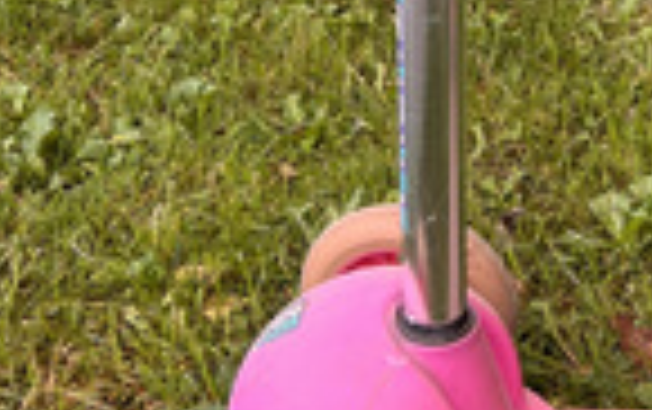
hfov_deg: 20.9
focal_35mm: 95
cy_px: -144
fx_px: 1690
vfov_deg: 13.3
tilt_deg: -18.5
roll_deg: -1.7
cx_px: 686
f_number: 1.5
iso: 40
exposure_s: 1/251
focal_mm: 5.7
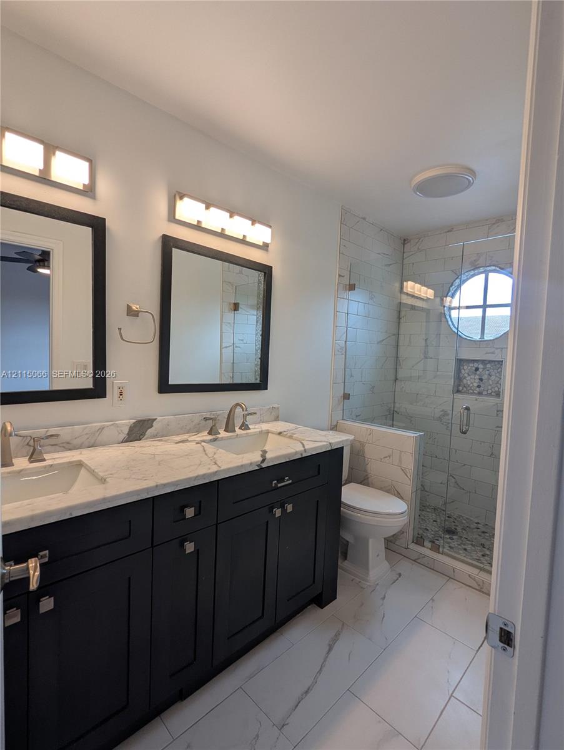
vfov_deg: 94.4
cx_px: 282
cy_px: 375
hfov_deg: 78.2
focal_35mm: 16
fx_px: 347
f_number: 2.2
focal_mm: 2.35
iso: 56
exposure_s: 1/129
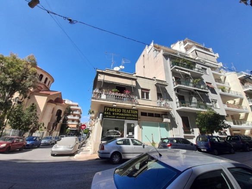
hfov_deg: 106.2
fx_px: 95
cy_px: 94
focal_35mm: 13
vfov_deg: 89.9
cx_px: 126
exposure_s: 1/1159
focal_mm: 1.42
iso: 40
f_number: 2.2
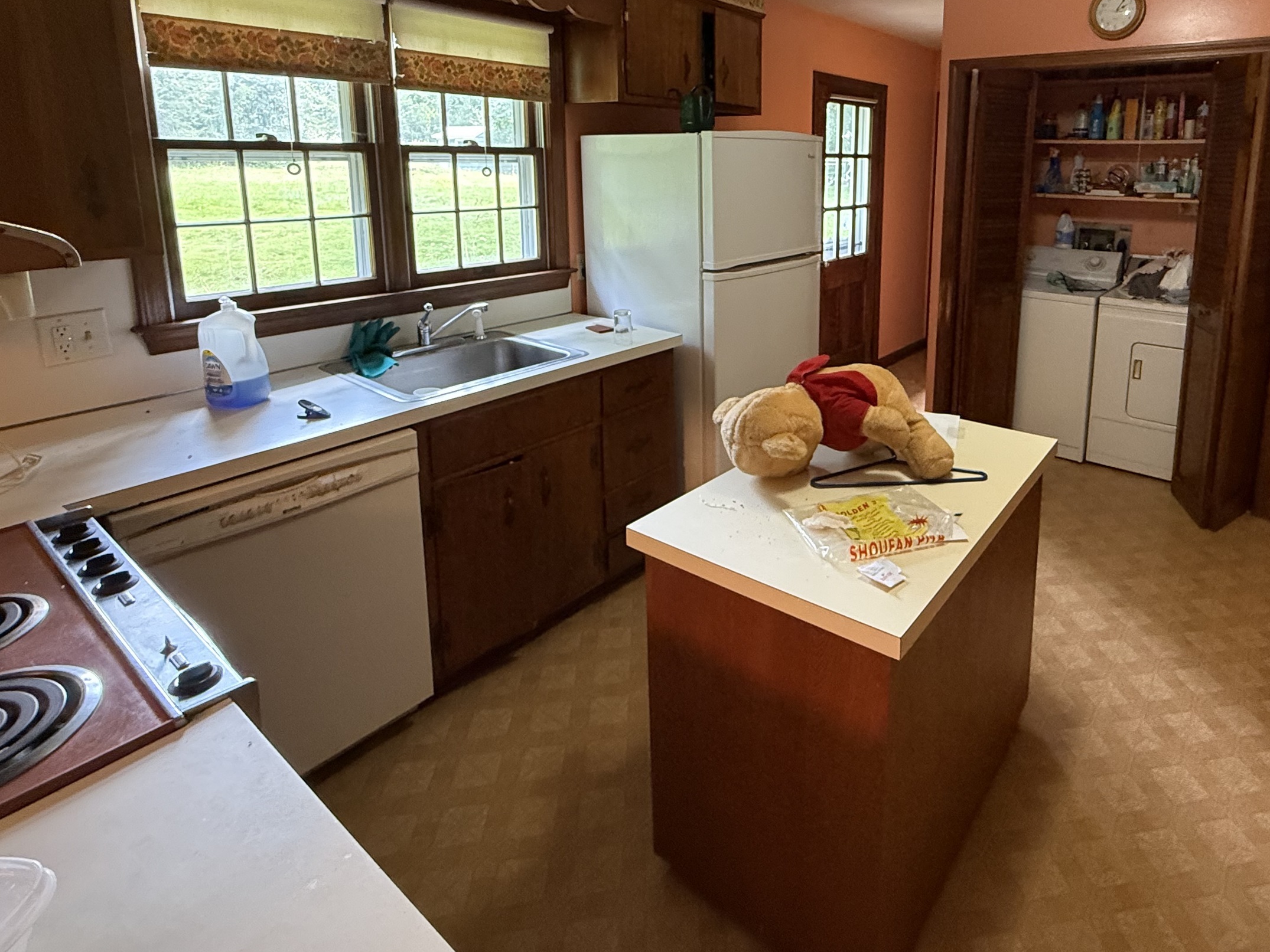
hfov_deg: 80.4
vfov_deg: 63.5
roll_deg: -0.7
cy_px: 286
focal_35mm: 20
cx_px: 784
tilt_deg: -7.9
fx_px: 734
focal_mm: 2.22
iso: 500
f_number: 2.2
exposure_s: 1/60
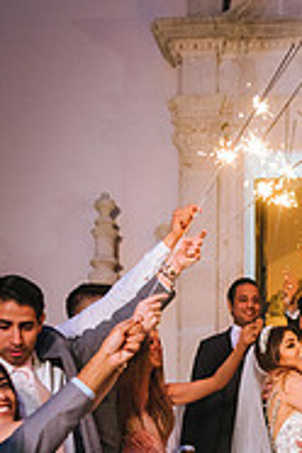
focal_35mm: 70
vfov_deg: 27.3
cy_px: 443
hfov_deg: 18.6
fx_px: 881
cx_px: 348
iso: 1600
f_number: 2.8
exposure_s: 1/125
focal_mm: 29
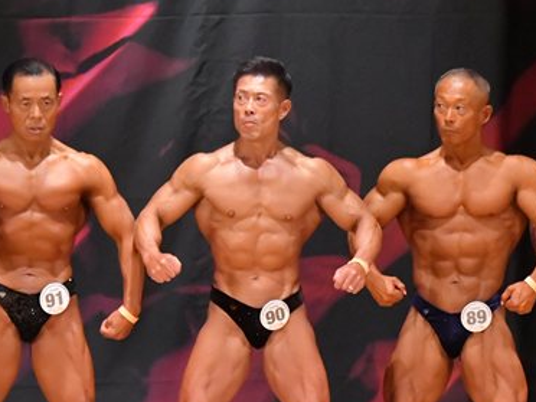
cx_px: 365
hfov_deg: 3.7
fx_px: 8361
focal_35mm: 540
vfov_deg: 2.8
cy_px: 256
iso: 9000
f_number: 5.6
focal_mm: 180
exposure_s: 1/400
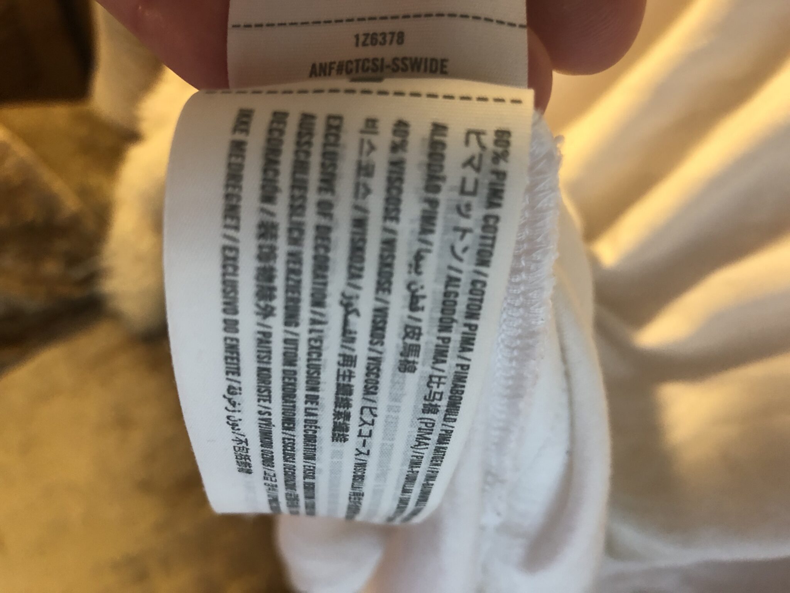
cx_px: 395
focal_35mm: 28
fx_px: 639
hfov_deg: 63.4
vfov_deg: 49.7
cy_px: 296
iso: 64
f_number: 1.8
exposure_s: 1/15
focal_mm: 3.99
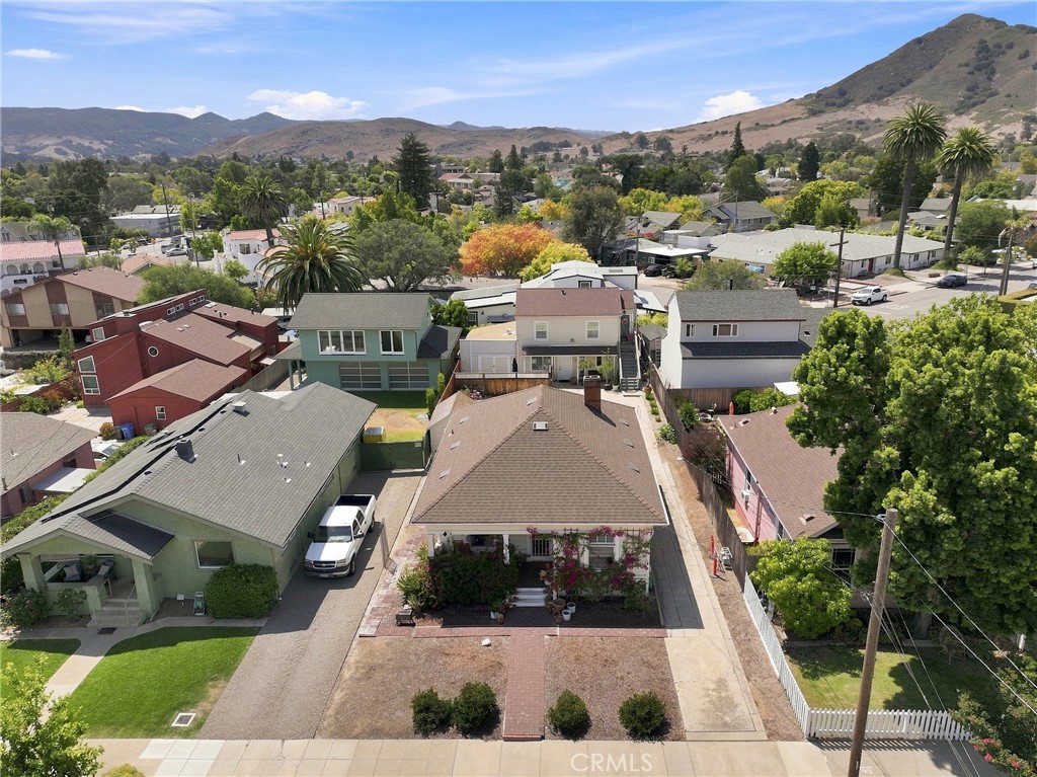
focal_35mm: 24
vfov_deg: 56.8
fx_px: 719
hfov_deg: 71.6
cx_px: 518
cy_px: 388
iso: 150
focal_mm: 12.3
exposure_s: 1/3200
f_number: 2.8
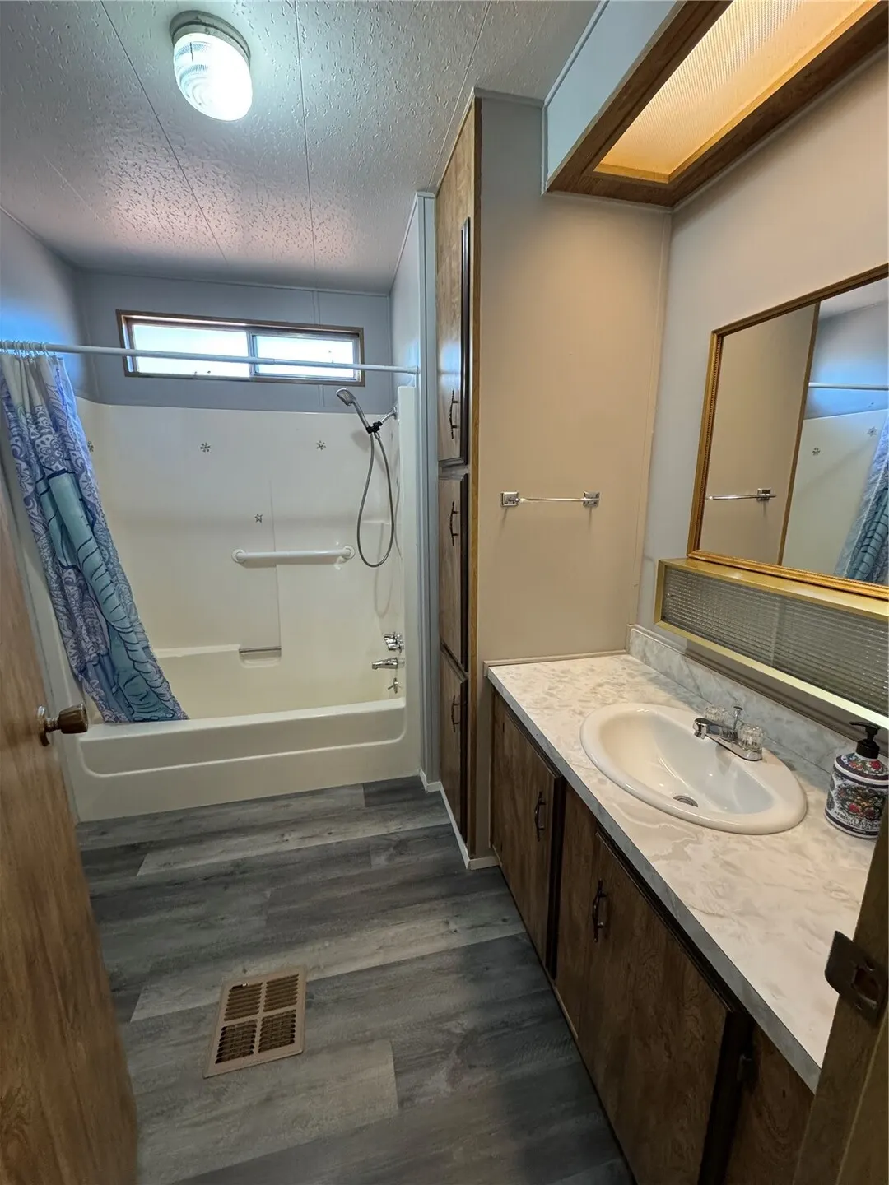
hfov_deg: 85.7
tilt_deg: -13.0
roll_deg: -0.3
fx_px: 479
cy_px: 592
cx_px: 444
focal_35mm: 14
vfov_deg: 102.1
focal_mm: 2.22
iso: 320
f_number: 2.2
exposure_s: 1/60
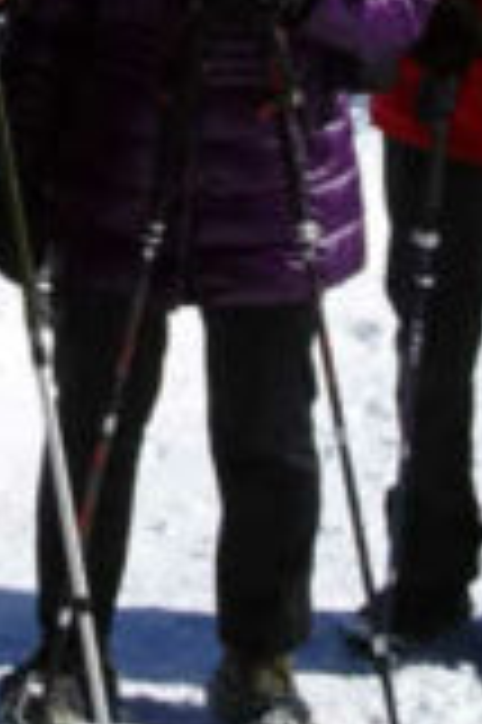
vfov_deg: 12.2
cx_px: -302
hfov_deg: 8.4
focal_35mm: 159
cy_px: -445
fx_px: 3200
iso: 80
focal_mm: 4.1
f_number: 3.5
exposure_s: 1/2000
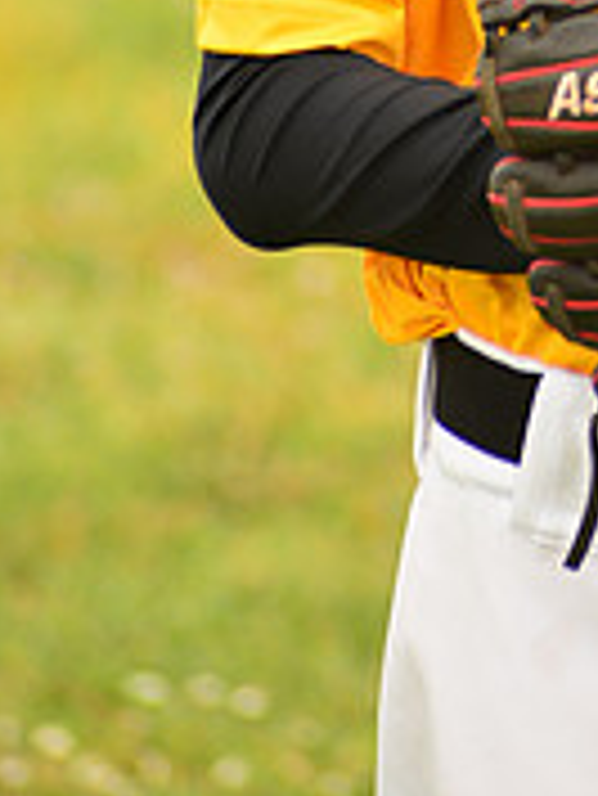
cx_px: 789
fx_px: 14494
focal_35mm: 630
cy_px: -486
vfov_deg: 3.1
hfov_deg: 2.4
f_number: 6.3
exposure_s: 1/250
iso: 125
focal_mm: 200
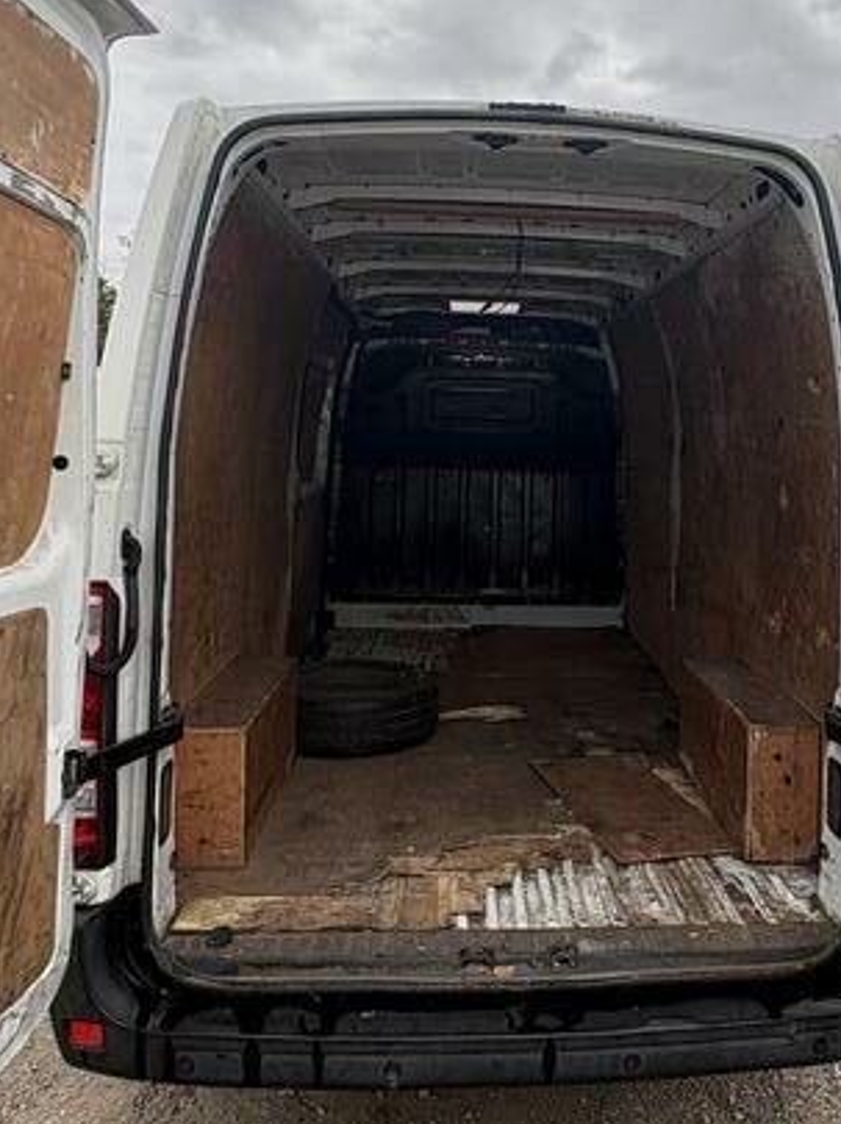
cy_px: 433
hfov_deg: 44.8
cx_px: 550
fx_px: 1006
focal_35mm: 31
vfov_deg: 57.8
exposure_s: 1/533
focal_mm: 2.22
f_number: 2.2
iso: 40
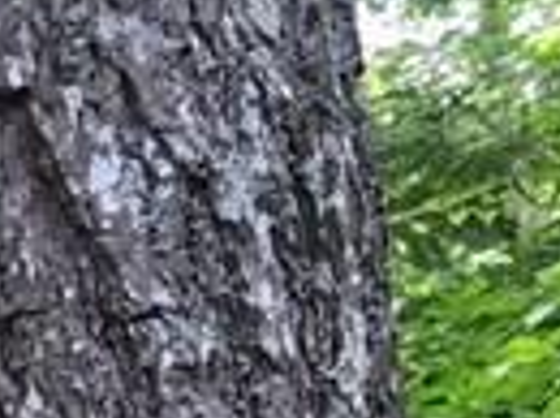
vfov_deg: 5.9
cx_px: -1215
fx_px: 3698
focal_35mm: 229
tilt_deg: +4.0
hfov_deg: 7.5
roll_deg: -0.6
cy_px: 1401
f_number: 2.2
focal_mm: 4.15
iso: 32
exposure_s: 1/40
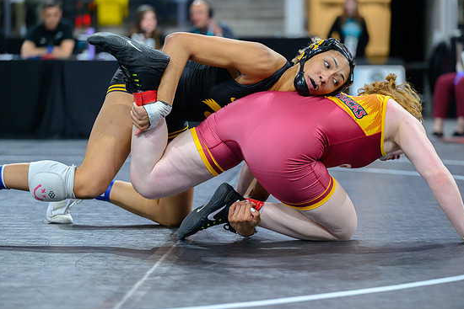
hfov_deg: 17.6
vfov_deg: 11.8
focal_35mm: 116
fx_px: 1495
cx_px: 229
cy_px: 154
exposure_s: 1/800
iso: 2800
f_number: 2.8
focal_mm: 110
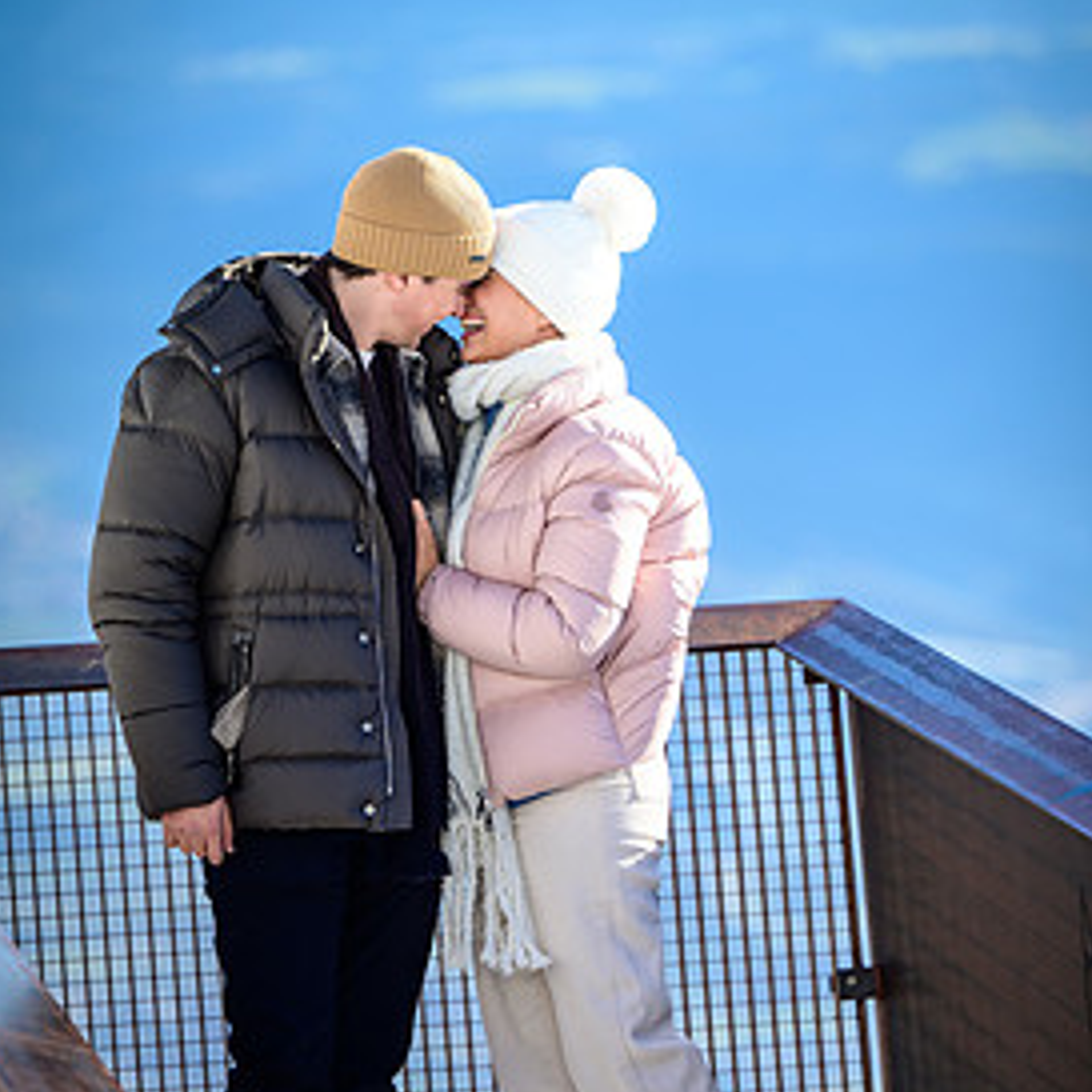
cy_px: 620
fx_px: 7995
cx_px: 574
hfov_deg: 7.8
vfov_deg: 7.8
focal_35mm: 224
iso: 100
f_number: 3.2
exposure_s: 1/1000
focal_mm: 160
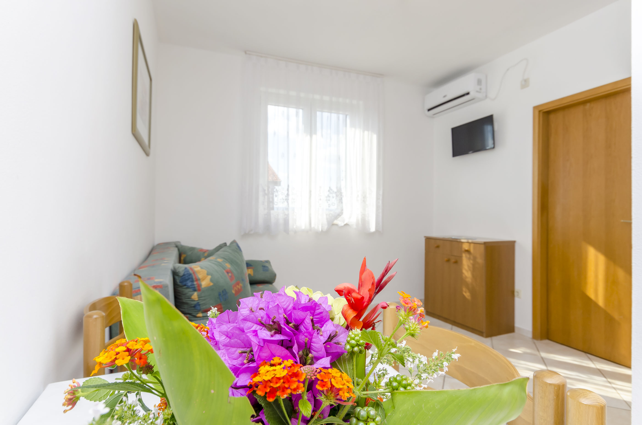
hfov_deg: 85.5
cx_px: 321
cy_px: 212
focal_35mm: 20
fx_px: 347
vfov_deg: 63.0
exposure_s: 1/200
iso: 200
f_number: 10
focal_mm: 13
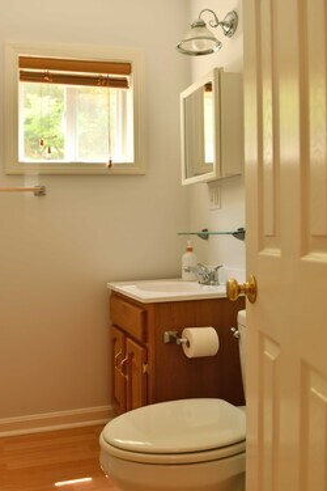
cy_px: 274
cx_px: 122
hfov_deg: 40.8
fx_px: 436
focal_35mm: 32
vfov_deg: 58.6
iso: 200
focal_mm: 24
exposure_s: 1/125
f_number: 3.5
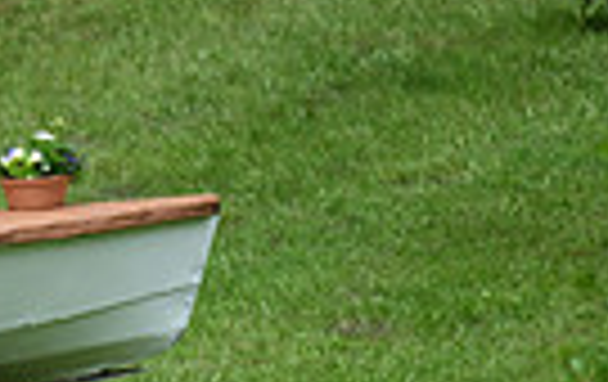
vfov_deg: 1.5
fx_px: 14512
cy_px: 586
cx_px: -658
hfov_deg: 2.4
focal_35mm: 874
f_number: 3.5
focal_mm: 200
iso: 220
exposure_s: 1/1250
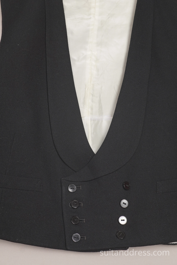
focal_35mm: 48
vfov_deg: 41.1
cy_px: 132
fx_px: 354
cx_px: 88
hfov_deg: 28.1
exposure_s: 1/20
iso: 400
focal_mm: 32
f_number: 8
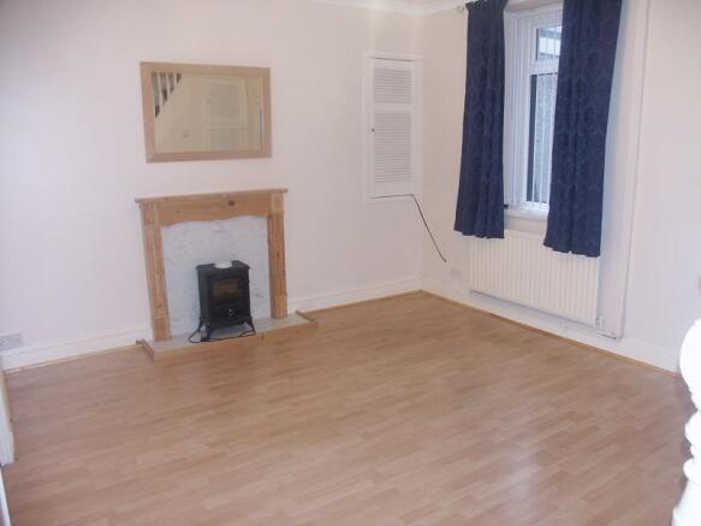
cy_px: 263
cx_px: 350
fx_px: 567
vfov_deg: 49.7
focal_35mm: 28
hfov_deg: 63.5
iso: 200
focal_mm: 7.37
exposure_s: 1/45
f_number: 2.8
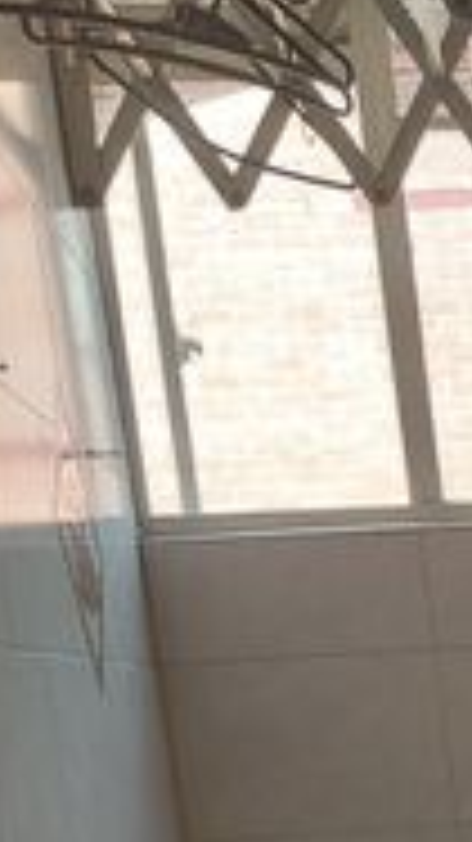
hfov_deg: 11.0
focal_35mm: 97
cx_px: 1038
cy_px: 1164
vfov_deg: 19.8
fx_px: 2161
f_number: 1.8
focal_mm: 4.69
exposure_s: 1/160
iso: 50
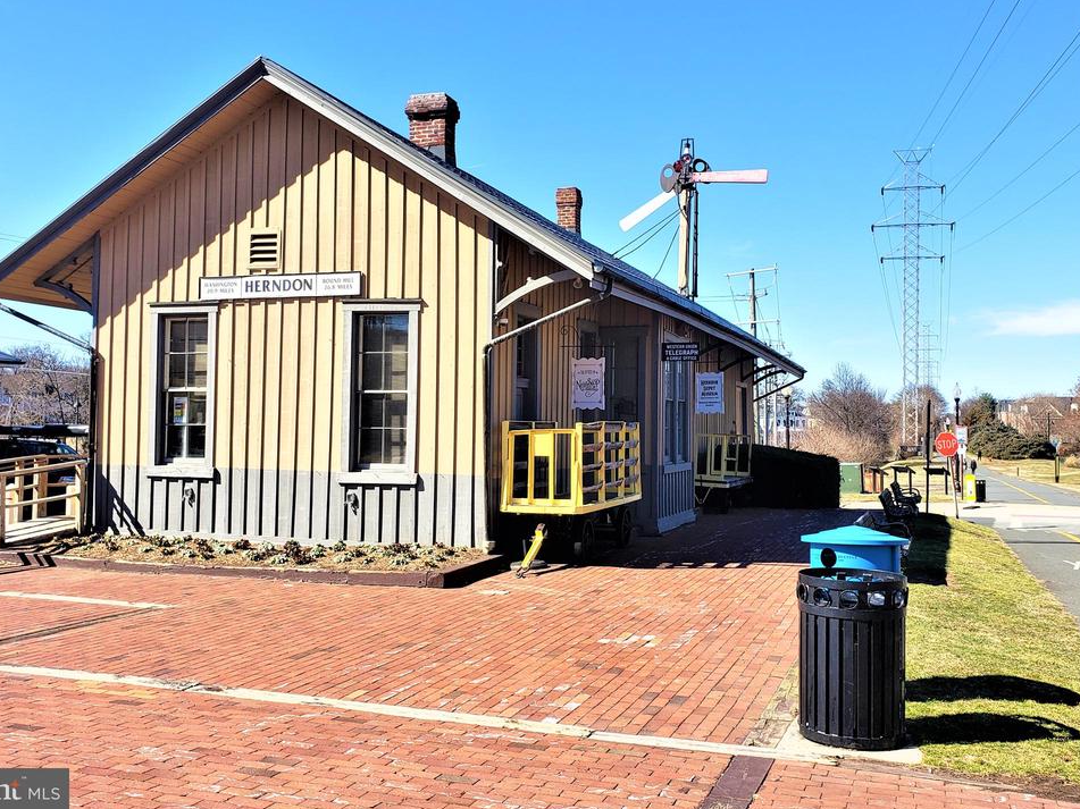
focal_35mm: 28
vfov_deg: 49.7
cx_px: 509
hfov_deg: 63.4
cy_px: 379
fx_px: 873
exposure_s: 1/1248
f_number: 2.4
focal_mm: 4.3
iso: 50
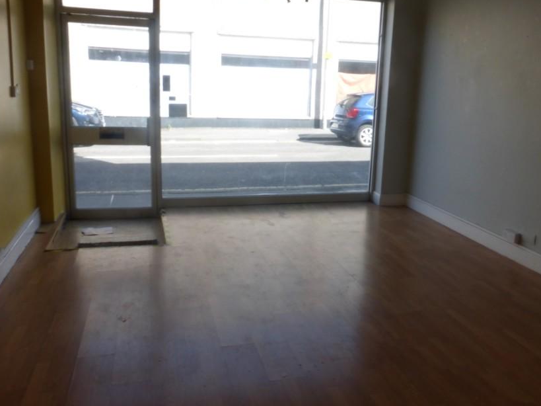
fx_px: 469
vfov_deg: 46.6
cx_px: 291
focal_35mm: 30
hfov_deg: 59.9
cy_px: 173
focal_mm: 4.3
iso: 160
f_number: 8
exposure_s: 1/60
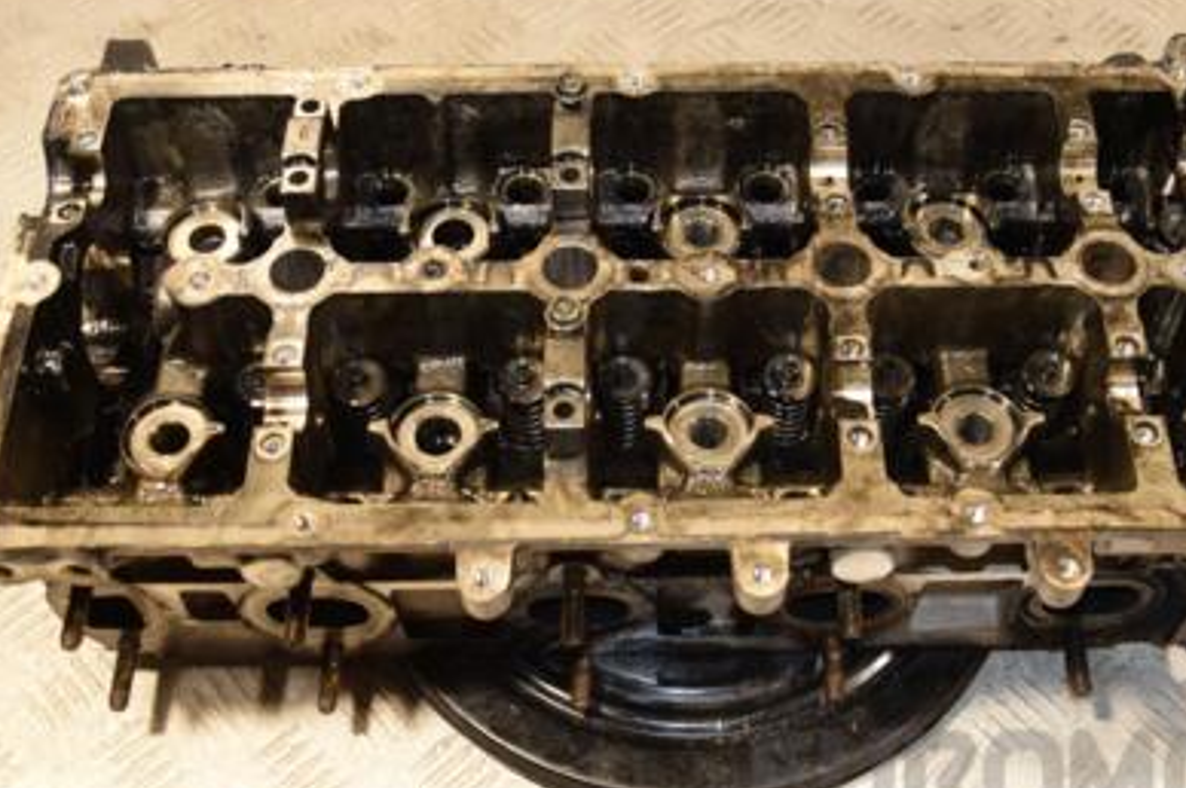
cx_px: 694
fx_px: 1605
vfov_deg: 27.6
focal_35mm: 49
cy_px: 370
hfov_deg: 40.4
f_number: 5
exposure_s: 1/200
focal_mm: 21
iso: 800
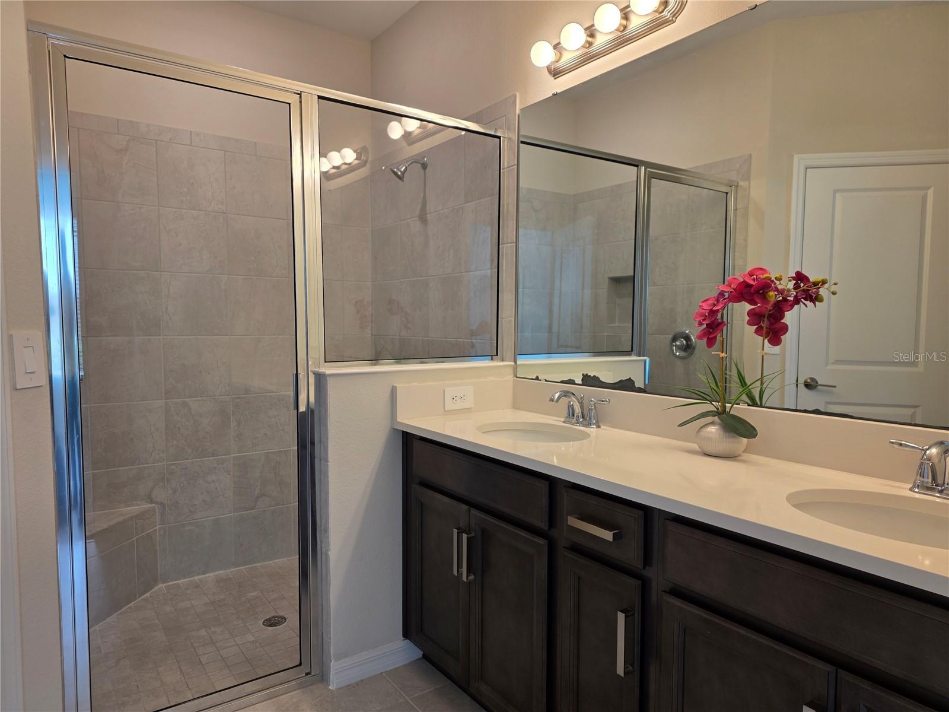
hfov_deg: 73.9
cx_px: 474
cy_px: 356
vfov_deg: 58.9
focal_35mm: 23
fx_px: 631
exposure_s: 1/120
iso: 50
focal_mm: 6.3
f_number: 1.7
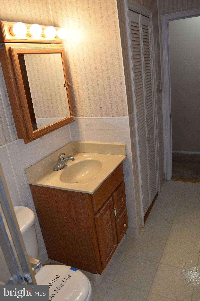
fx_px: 225
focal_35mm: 27
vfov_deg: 67.4
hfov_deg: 47.9
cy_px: 150
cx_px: 100
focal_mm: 18
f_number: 5
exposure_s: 1/100
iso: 800
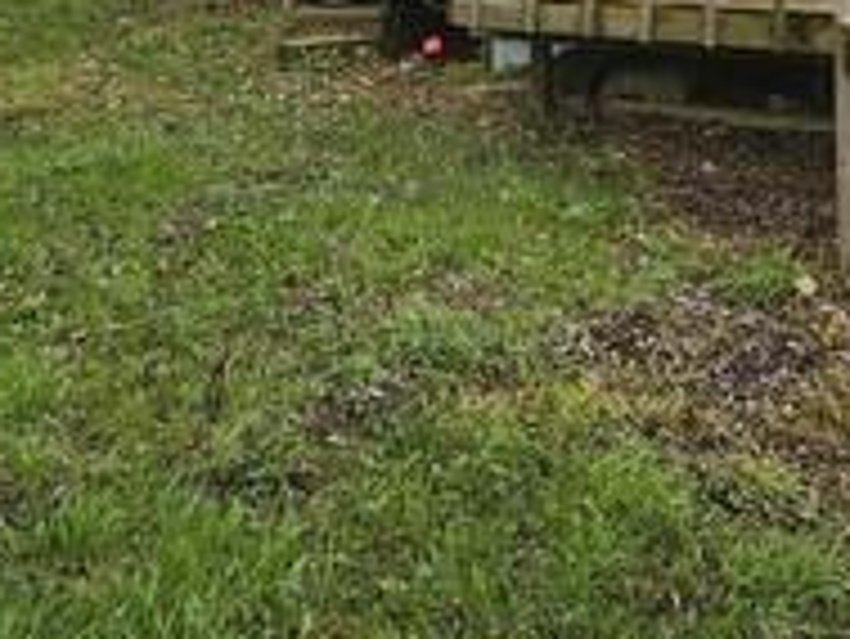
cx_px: 589
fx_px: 1081
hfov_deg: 42.2
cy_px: -266
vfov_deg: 26.1
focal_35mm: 44
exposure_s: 1/536
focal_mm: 2.2
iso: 50
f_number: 2.2
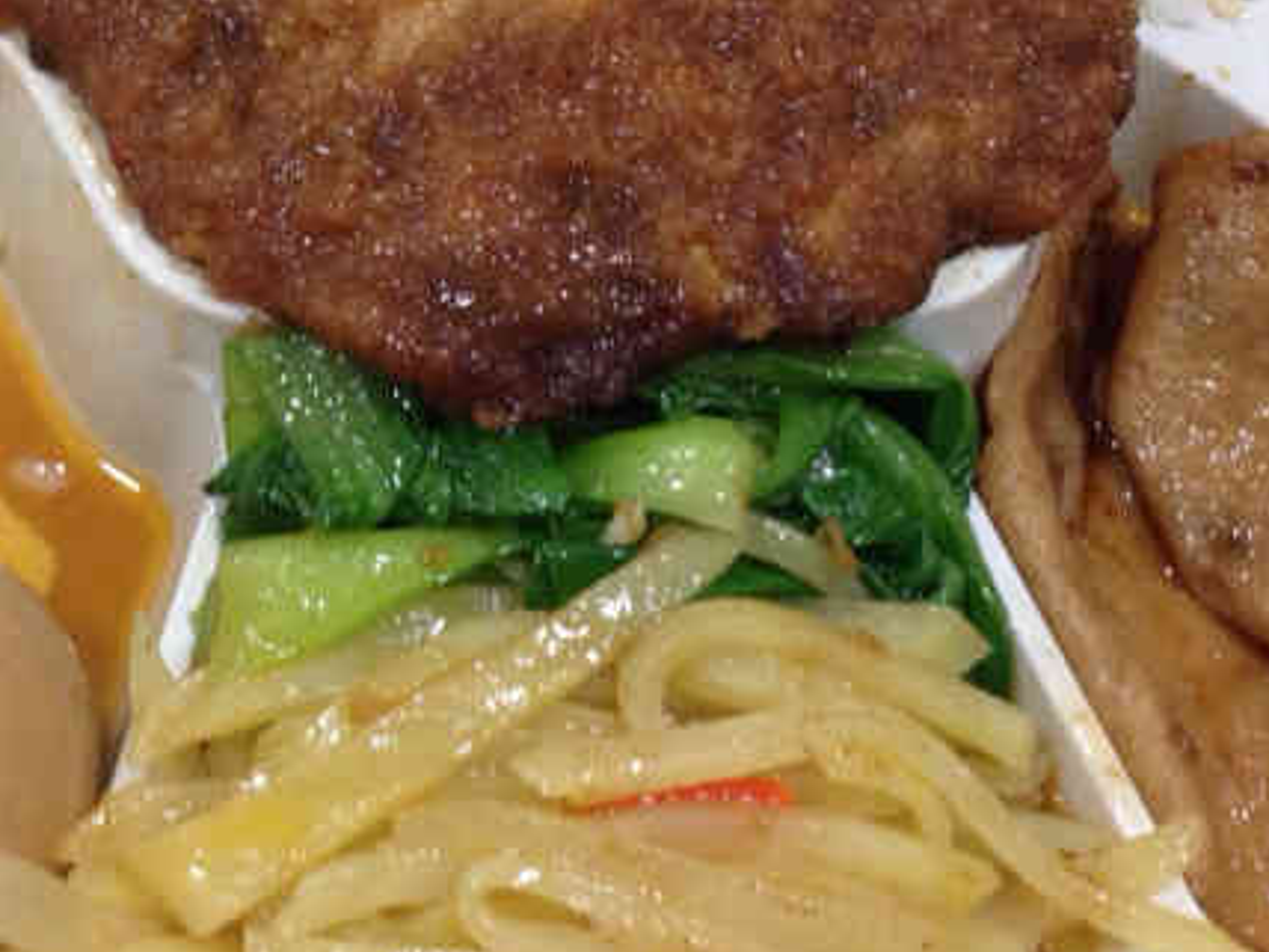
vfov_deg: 26.9
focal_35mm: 54
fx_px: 1980
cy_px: 322
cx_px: 584
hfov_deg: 35.5
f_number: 2.4
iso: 160
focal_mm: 4.12
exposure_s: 1/20
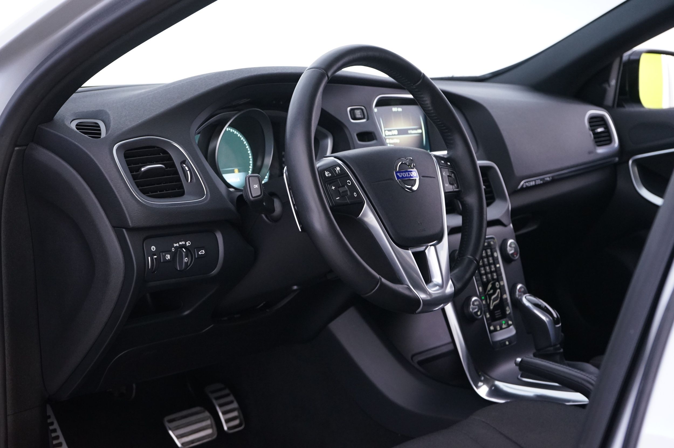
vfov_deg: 24.1
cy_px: 224
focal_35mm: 56
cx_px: 337
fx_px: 1047
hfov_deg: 35.7
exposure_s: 1/10
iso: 2500
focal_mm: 56
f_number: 6.3
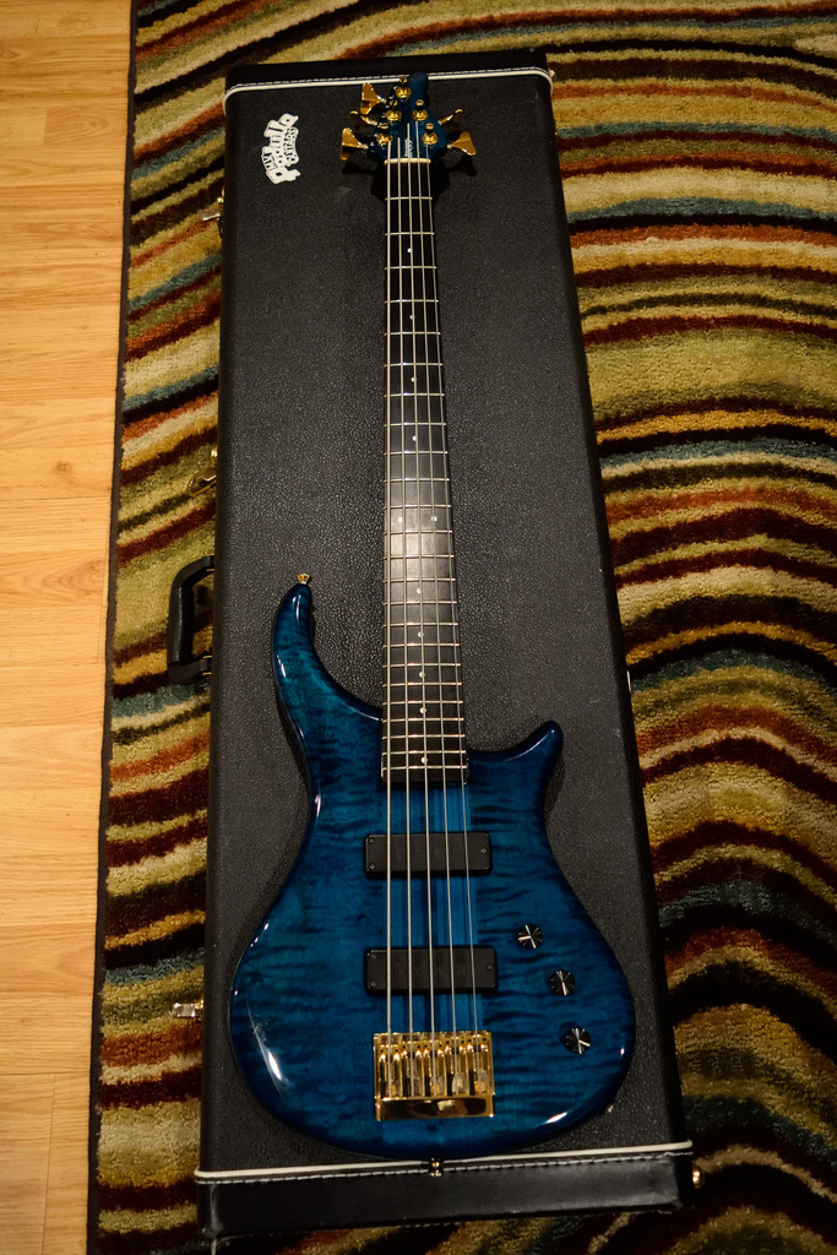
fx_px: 1098
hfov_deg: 41.7
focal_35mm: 32
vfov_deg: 59.5
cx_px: 418
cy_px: 628
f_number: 3.8
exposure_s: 1/60
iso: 2500
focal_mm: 21
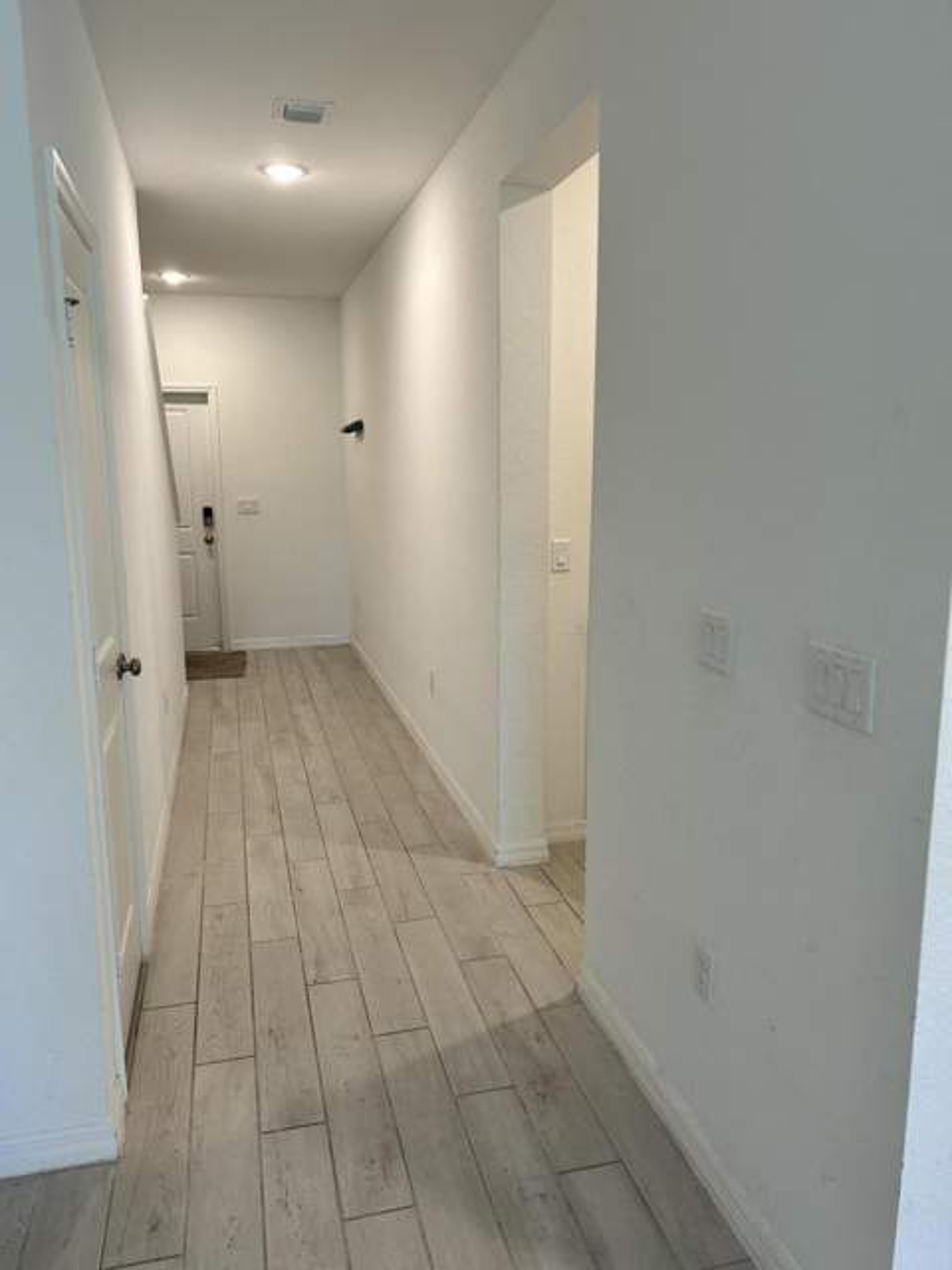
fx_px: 953
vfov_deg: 67.3
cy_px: 635
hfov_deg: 53.1
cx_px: 476
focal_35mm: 26
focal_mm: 5.7
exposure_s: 1/120
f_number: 1.5
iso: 100
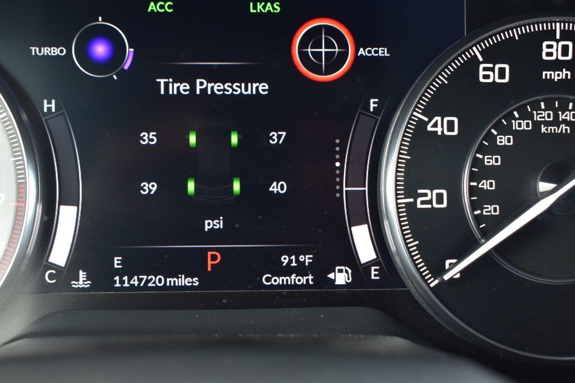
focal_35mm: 60
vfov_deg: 22.6
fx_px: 958
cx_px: 288
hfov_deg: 33.4
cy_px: 192
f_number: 6.3
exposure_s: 1/20
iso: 400
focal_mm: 40
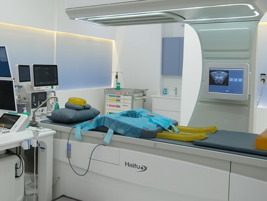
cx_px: 105
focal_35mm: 39
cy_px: 84
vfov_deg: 36.8
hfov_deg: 47.5
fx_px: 301
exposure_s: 1/80
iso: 250
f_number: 4
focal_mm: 18
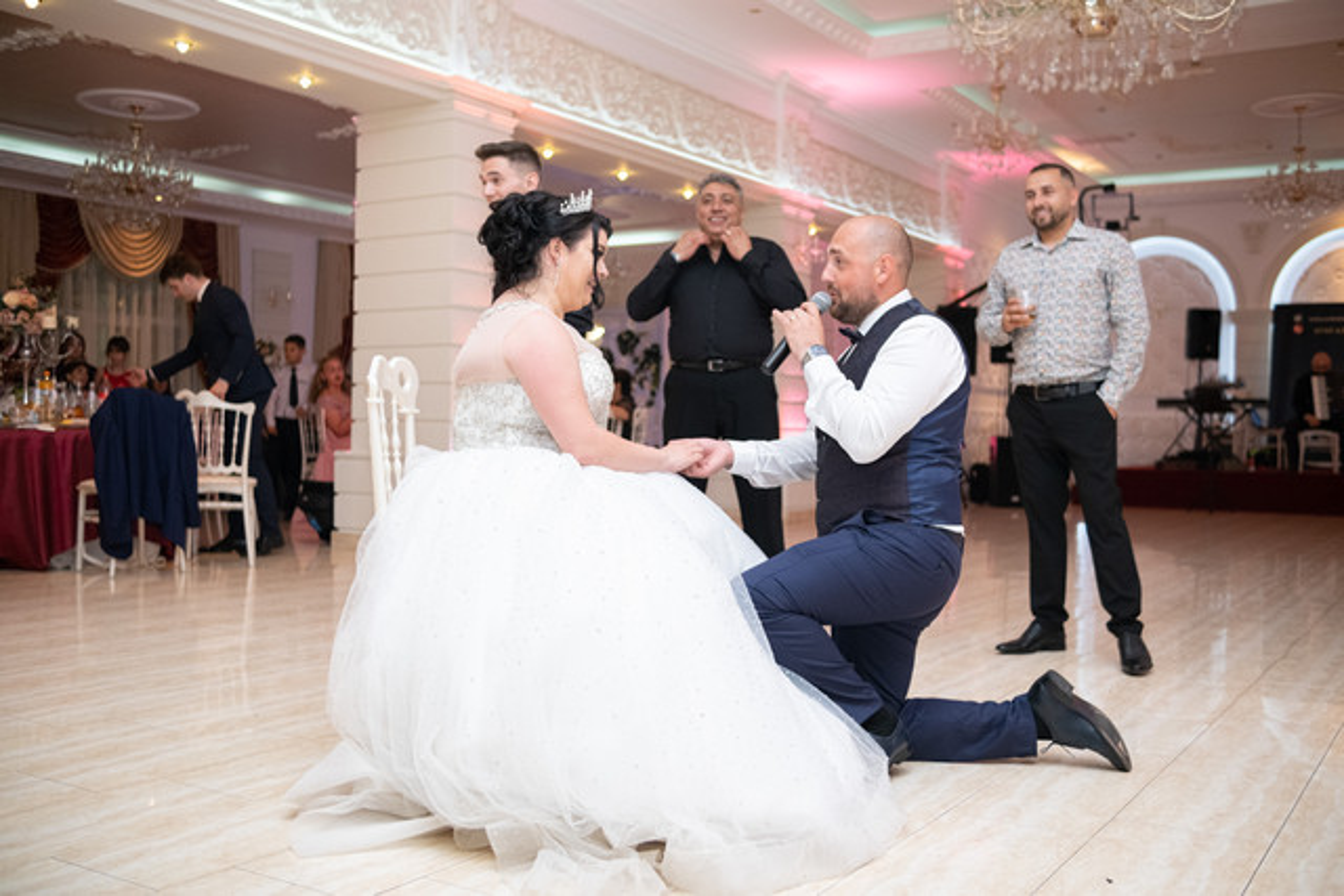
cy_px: 448
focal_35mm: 35
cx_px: 672
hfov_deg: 54.4
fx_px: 1307
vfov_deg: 37.9
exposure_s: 1/125
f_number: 2
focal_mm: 23
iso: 1000
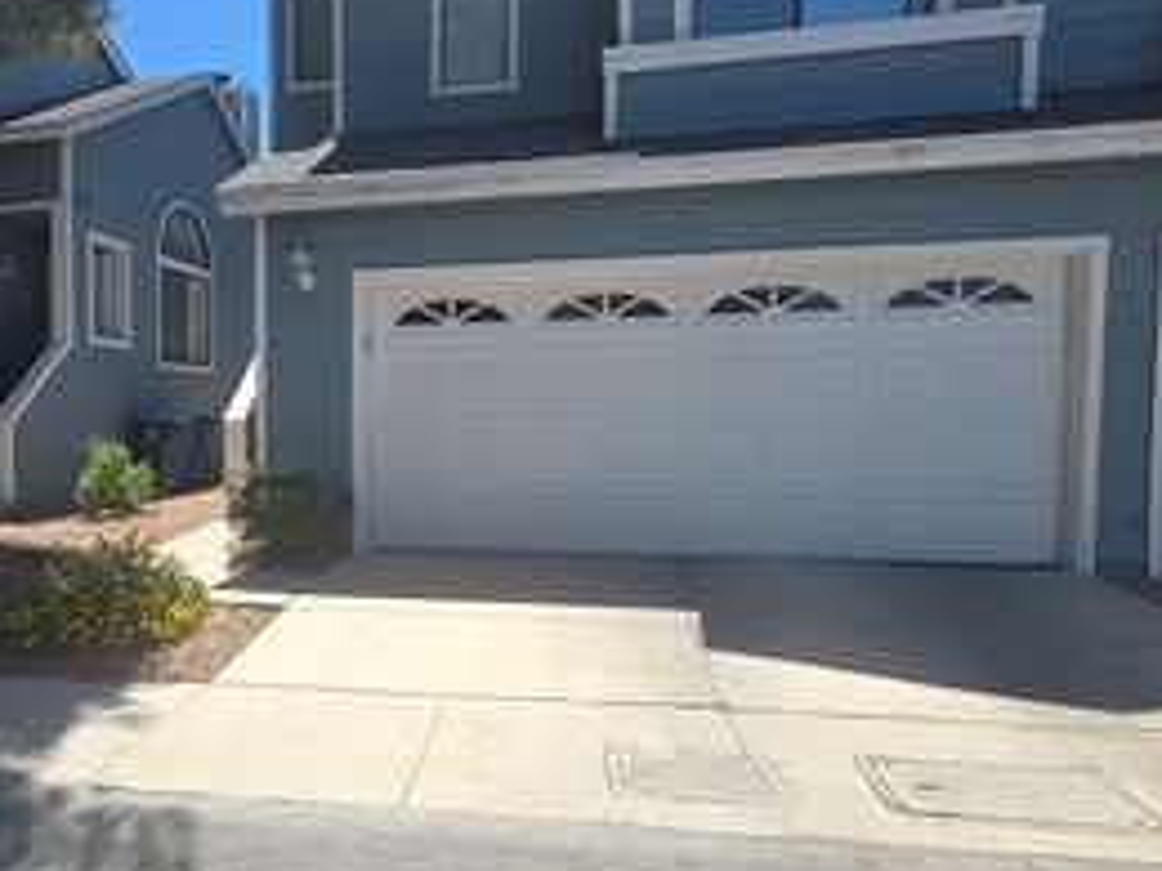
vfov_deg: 54.9
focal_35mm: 25
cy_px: 449
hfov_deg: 67.7
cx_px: 398
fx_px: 839
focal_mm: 2.2
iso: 40
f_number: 1.9
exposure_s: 1/1628
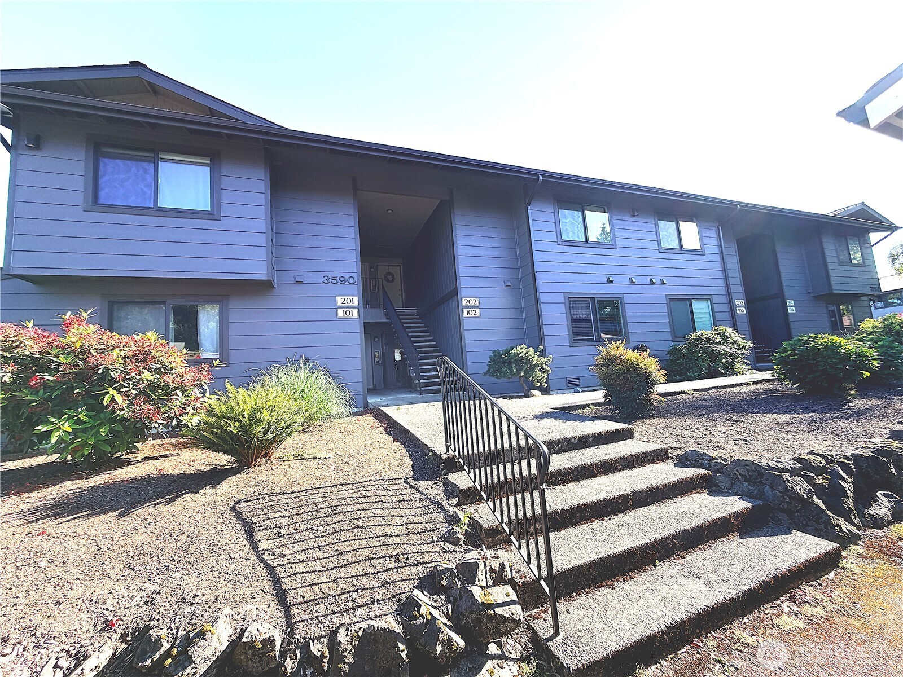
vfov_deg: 85.7
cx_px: 452
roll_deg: +5.1
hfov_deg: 102.1
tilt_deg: +6.3
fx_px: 365
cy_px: 338
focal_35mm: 14
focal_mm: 2.22
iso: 50
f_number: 2.2
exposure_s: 1/502
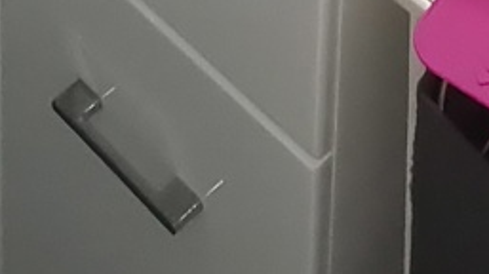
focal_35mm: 106
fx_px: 1373
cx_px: 297
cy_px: -984
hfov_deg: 20.2
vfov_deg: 6.9
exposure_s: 1/50
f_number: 2.2
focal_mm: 2.2
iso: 200
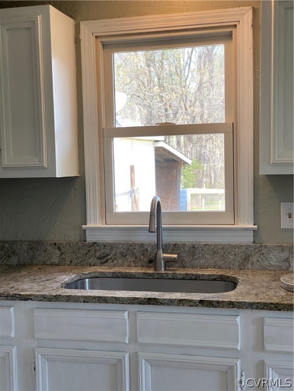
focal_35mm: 52
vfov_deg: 36.8
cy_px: 196
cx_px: 147
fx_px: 589
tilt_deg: -2.7
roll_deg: +1.5
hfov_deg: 28.0
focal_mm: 6
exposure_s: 1/120
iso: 160
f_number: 2
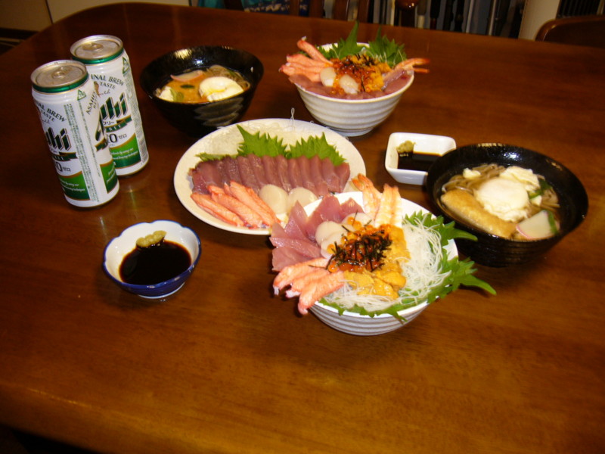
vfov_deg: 40.7
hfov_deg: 52.6
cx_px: 302
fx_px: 612
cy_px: 227
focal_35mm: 35
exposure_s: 1/8
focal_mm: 5.8
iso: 100
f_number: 2.8
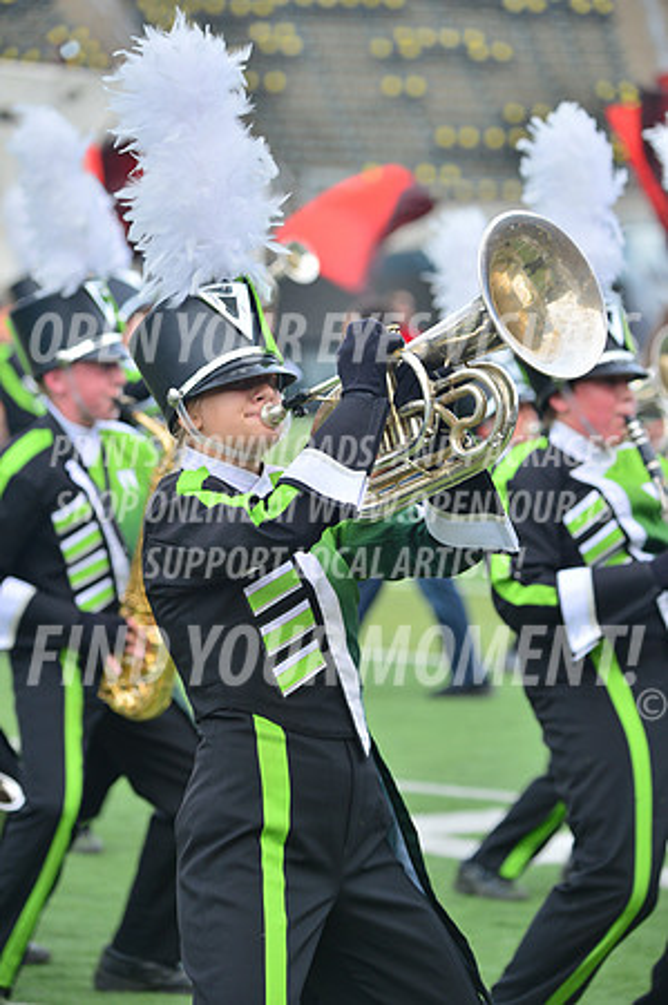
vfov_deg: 11.1
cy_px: 502
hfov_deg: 7.4
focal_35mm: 185
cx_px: 334
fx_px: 5161
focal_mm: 185
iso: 200
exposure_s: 1/400
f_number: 5.6
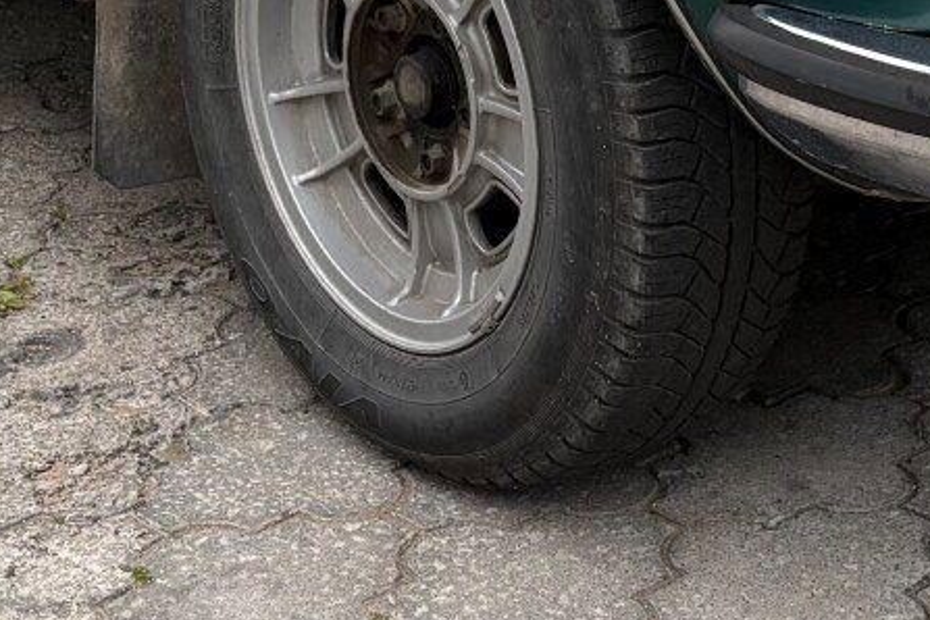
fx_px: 3048
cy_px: -282
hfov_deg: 17.3
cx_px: 691
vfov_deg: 11.2
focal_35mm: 118
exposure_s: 1/438
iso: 50
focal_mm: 5.96
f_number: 1.6
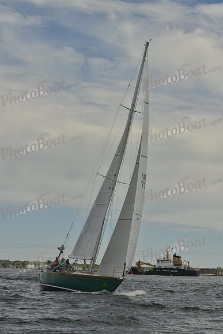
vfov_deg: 26.0
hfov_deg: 17.5
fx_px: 724
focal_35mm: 78
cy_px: 167
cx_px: 112
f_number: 10
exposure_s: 1/1600
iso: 280
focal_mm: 78
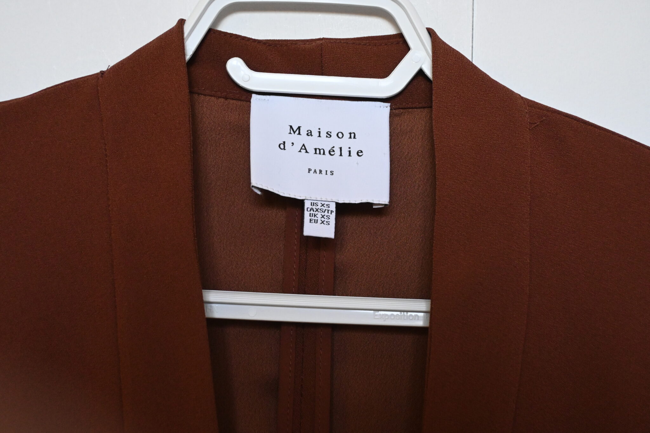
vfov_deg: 25.1
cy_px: 216
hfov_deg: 36.9
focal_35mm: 54
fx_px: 975
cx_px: 325
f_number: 5.3
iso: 3200
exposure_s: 1/125
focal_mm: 36
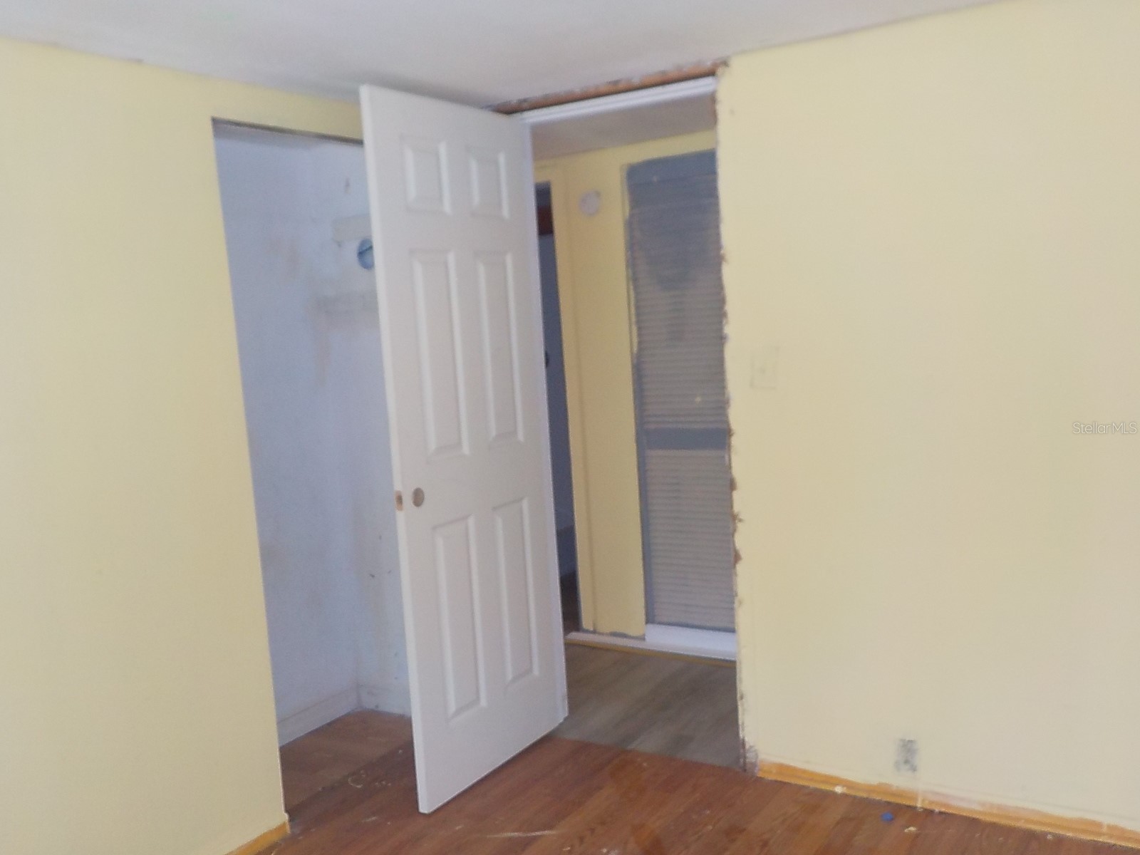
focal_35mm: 30
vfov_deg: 46.8
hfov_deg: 60.0
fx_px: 988
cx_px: 570
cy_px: 428
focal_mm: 4.1
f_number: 3.3
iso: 200
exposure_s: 1/30
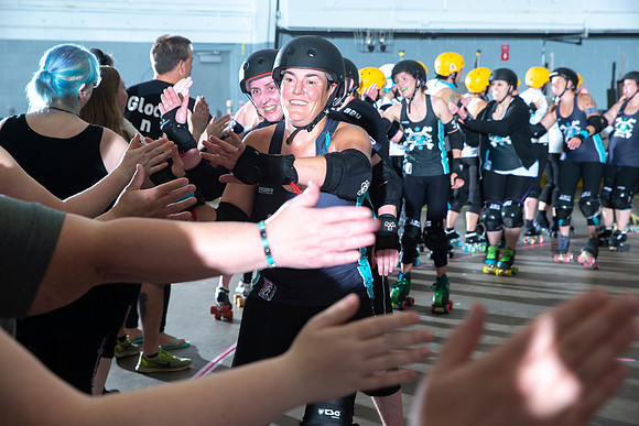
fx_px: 1154
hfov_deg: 31.0
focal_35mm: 65
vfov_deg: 20.9
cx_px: 320
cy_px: 213
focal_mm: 65
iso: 800
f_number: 7.1
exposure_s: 1/160
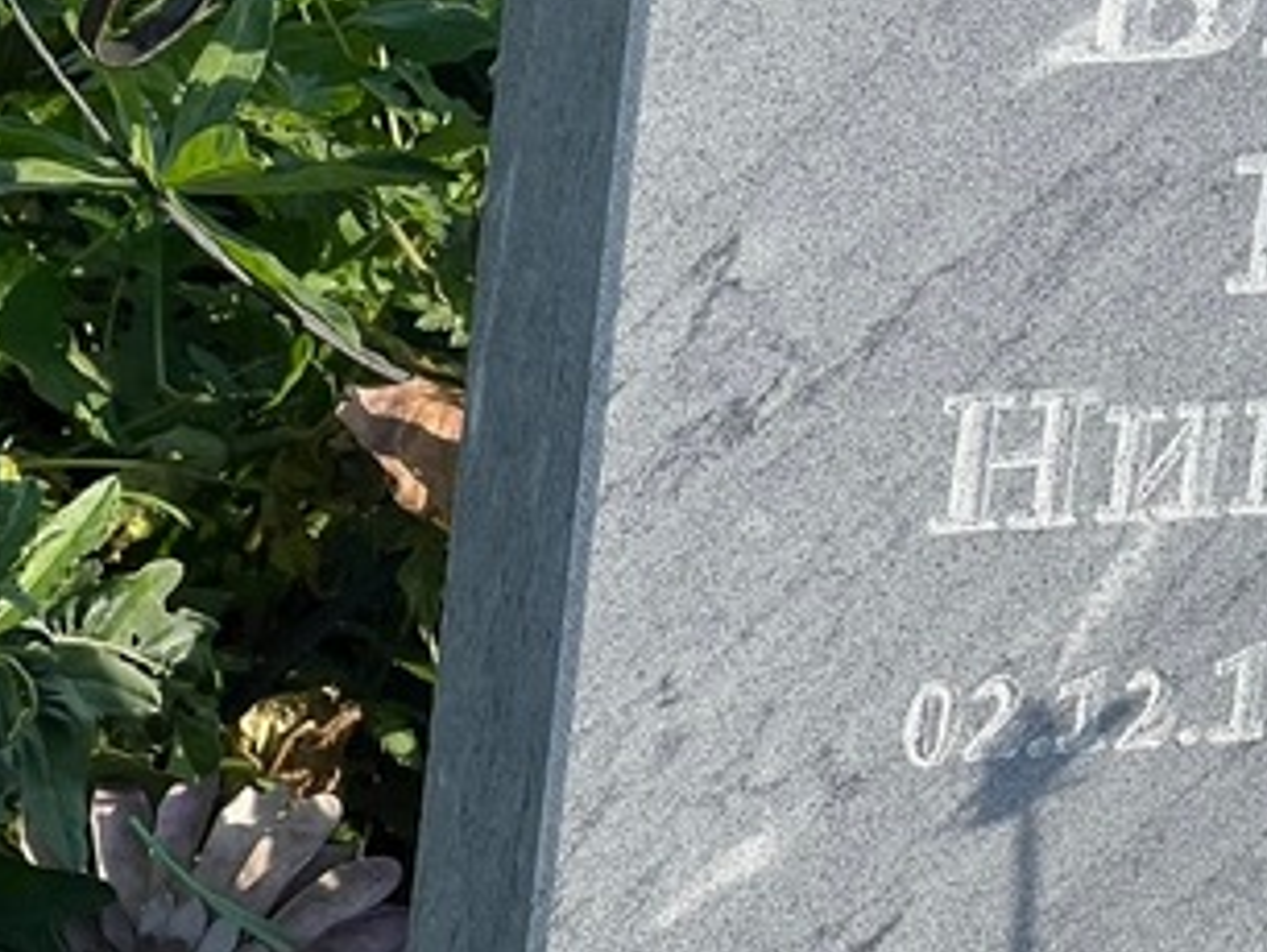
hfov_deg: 9.7
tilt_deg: -24.1
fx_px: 7363
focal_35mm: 201
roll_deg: -7.4
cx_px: 1379
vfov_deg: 7.4
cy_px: 348
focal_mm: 9
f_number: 2.8
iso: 32
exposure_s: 1/919
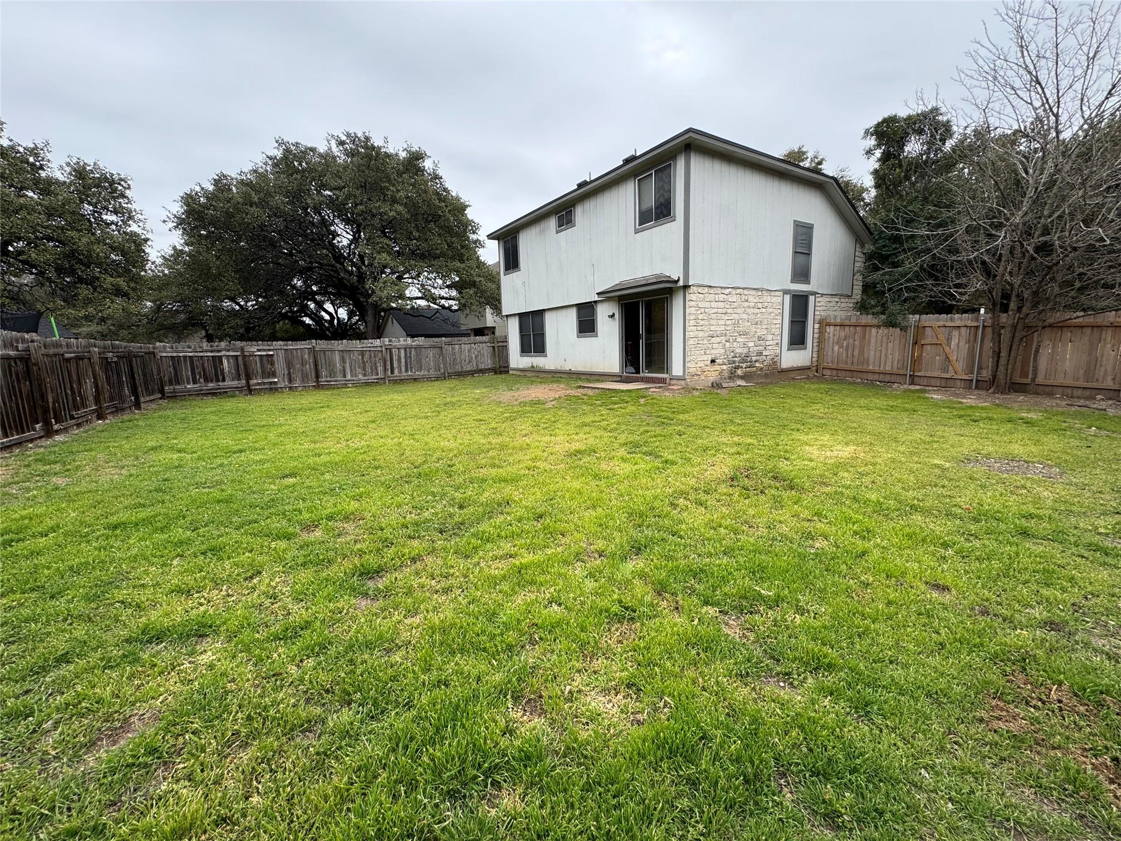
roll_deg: +1.4
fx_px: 453
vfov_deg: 85.7
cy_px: 420
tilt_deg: -8.5
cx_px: 560
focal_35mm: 14
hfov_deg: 102.1
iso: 40
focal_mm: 2.22
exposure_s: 1/693
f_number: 2.2
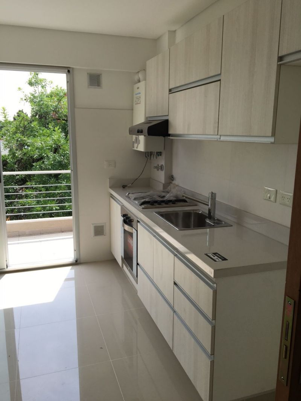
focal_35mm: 29
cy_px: 200
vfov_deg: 61.6
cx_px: 150
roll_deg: -1.3
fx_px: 336
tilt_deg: -11.4
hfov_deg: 48.2
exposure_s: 1/506
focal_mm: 4.15
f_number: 2.2
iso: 25
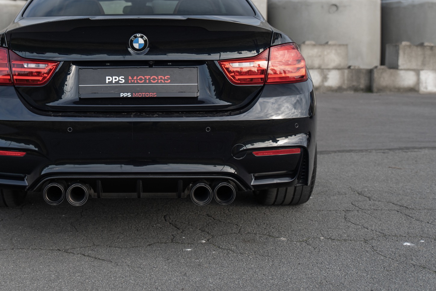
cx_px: 134
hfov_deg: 34.0
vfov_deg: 23.3
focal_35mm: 58
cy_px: 89
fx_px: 703
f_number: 2.8
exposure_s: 1/400
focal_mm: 35
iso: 100
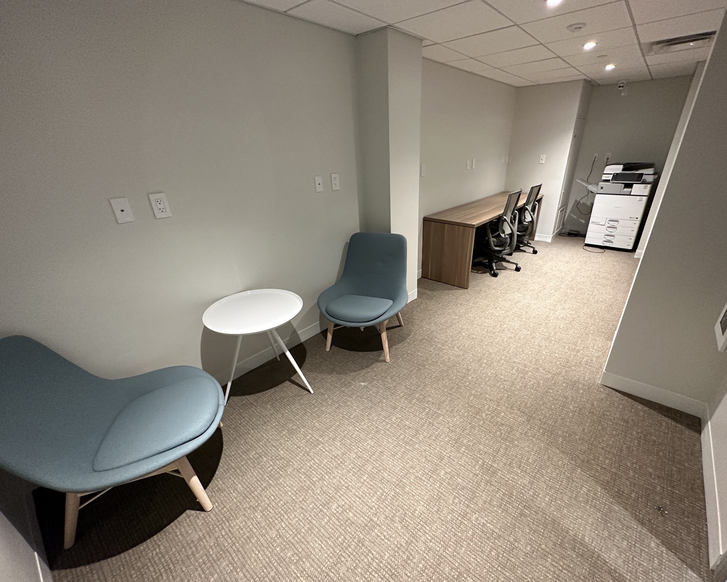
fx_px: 323
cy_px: 299
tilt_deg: -26.3
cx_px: 382
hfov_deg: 96.7
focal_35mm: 15
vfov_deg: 84.0
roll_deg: +1.6
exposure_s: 1/60
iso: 500
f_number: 2.2
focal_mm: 2.22
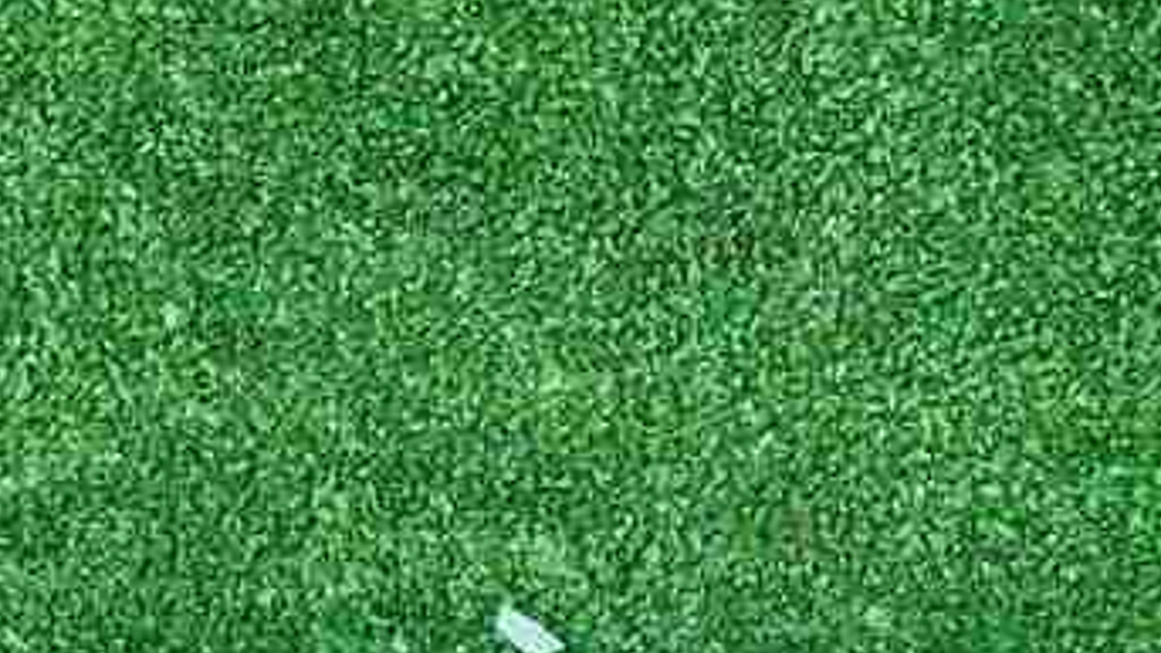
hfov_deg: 18.0
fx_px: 3664
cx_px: 538
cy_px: 1089
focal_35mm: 119
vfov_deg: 9.8
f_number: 1.8
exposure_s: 1/50
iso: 156
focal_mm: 5.4
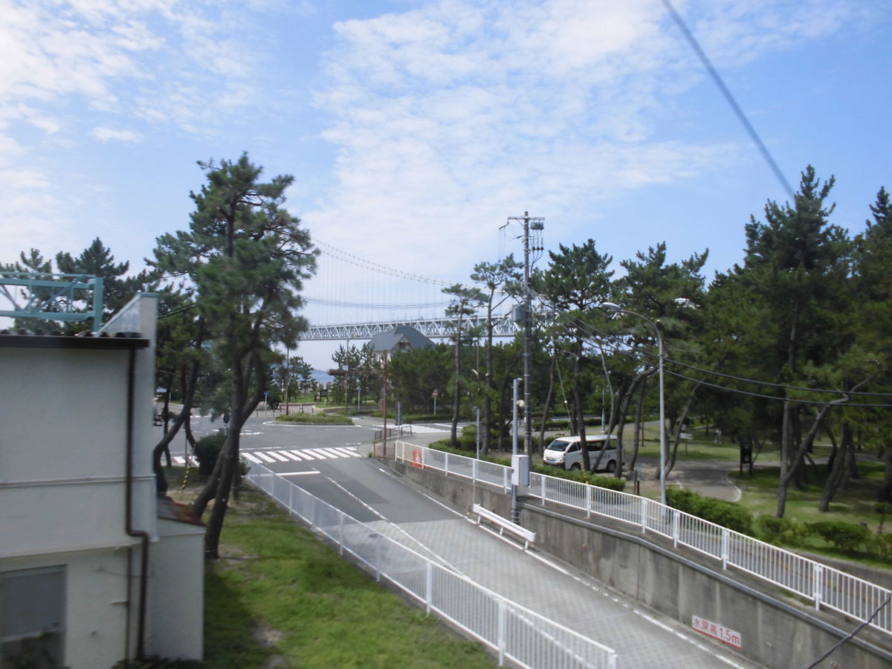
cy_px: 334
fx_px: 670
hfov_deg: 67.3
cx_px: 446
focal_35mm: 26
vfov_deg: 53.1
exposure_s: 1/400
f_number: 3.5
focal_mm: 4.6
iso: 100
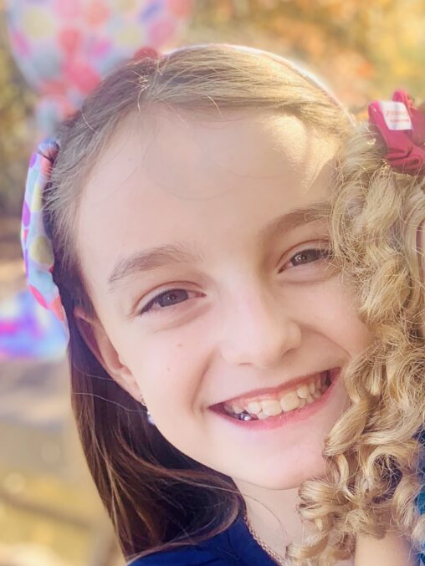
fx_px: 966
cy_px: 402
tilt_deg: -11.8
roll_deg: +14.3
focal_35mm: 59
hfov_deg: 23.7
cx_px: 435
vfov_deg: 32.3
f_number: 1.8
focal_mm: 4.25
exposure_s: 1/212
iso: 25
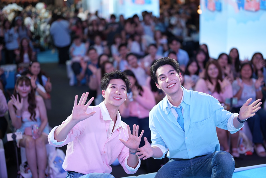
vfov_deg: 24.2
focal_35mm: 56
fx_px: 414
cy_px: 96
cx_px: 146
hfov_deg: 35.6
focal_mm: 50
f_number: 1.2
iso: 100
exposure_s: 1/160
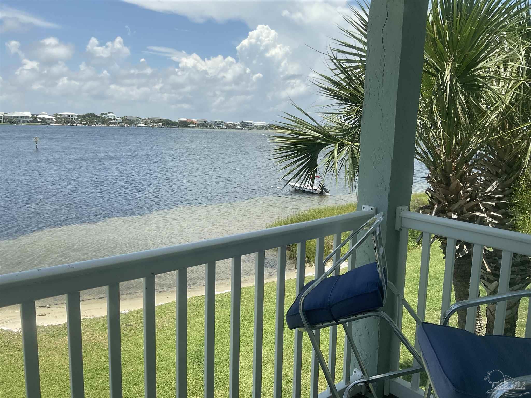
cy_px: 199
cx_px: 266
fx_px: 445
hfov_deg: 61.7
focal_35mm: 29
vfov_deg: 48.2
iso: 16
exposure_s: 1/1626
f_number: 1.8
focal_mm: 3
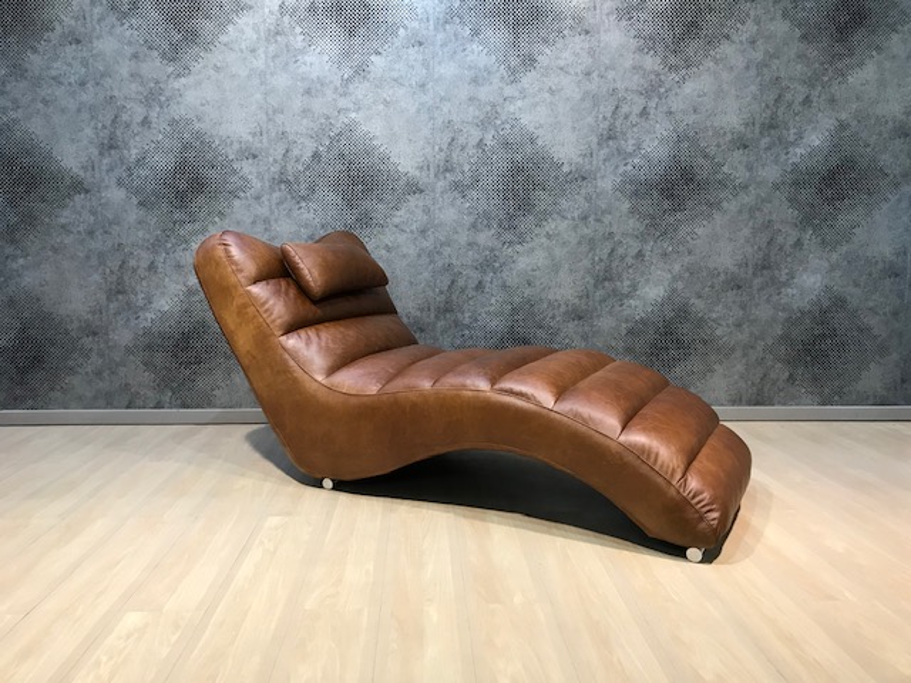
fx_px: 737
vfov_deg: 49.7
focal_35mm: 28
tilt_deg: -6.1
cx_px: 456
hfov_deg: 63.4
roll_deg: +0.3
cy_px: 342
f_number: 1.8
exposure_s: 1/17
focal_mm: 3.99
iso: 50
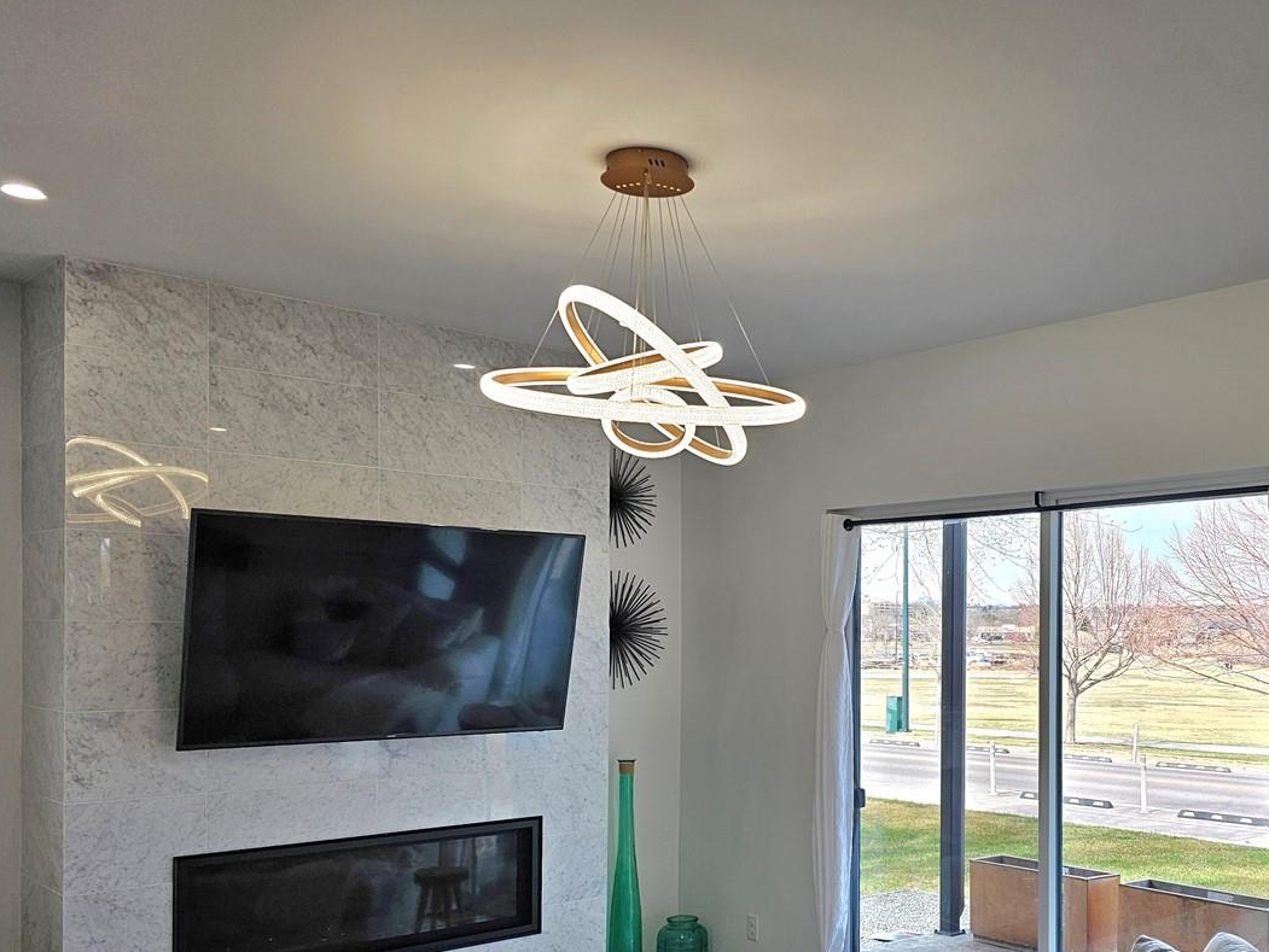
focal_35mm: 35
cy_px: 654
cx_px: 880
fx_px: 1284
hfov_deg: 51.3
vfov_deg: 40.1
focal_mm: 6.3
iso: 20
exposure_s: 1/120
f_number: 1.7
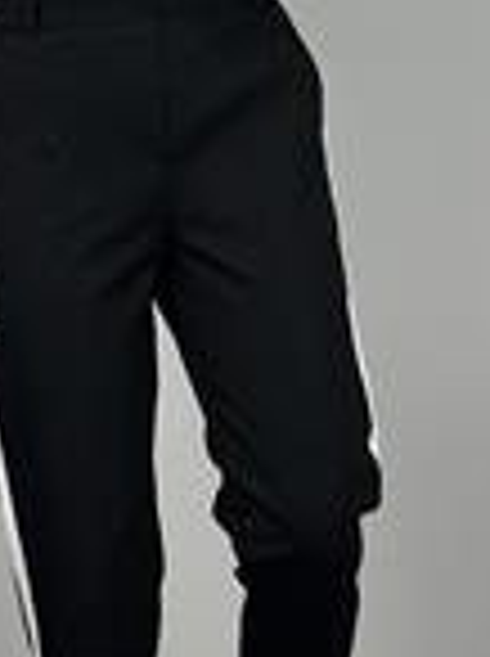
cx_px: 162
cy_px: 272
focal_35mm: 136
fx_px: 2574
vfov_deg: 14.5
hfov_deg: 10.9
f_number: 1.78
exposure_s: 1/100
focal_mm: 6.86
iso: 100
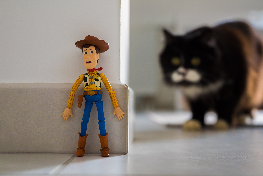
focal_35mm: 71
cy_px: 89
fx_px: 519
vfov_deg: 19.2
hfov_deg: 28.5
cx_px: 133
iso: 1250
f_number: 5
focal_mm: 70
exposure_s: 1/80
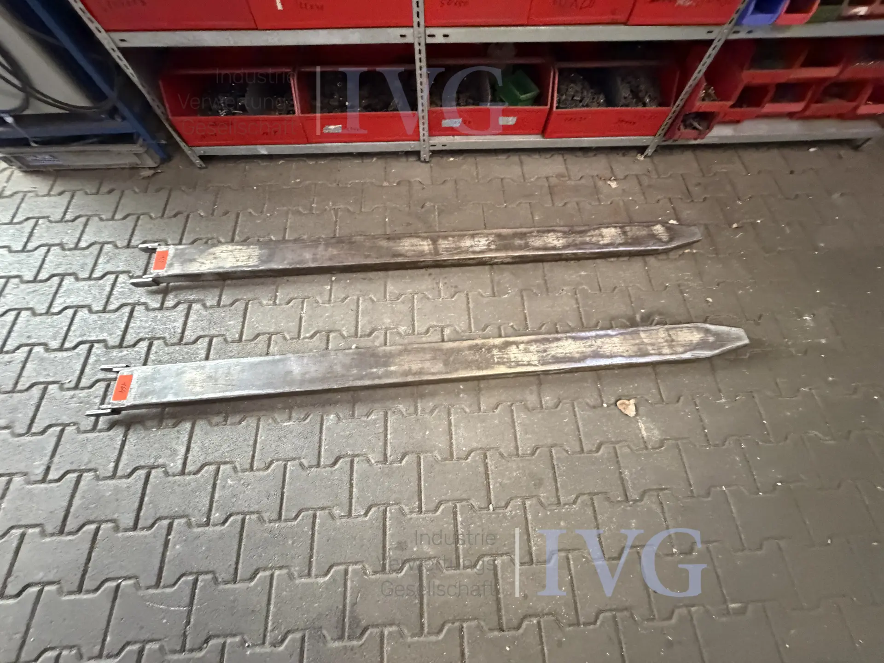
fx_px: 358
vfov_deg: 85.7
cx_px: 442
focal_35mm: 14
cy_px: 332
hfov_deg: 102.1
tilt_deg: -65.5
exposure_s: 1/60
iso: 1250
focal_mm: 2.22
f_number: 2.2
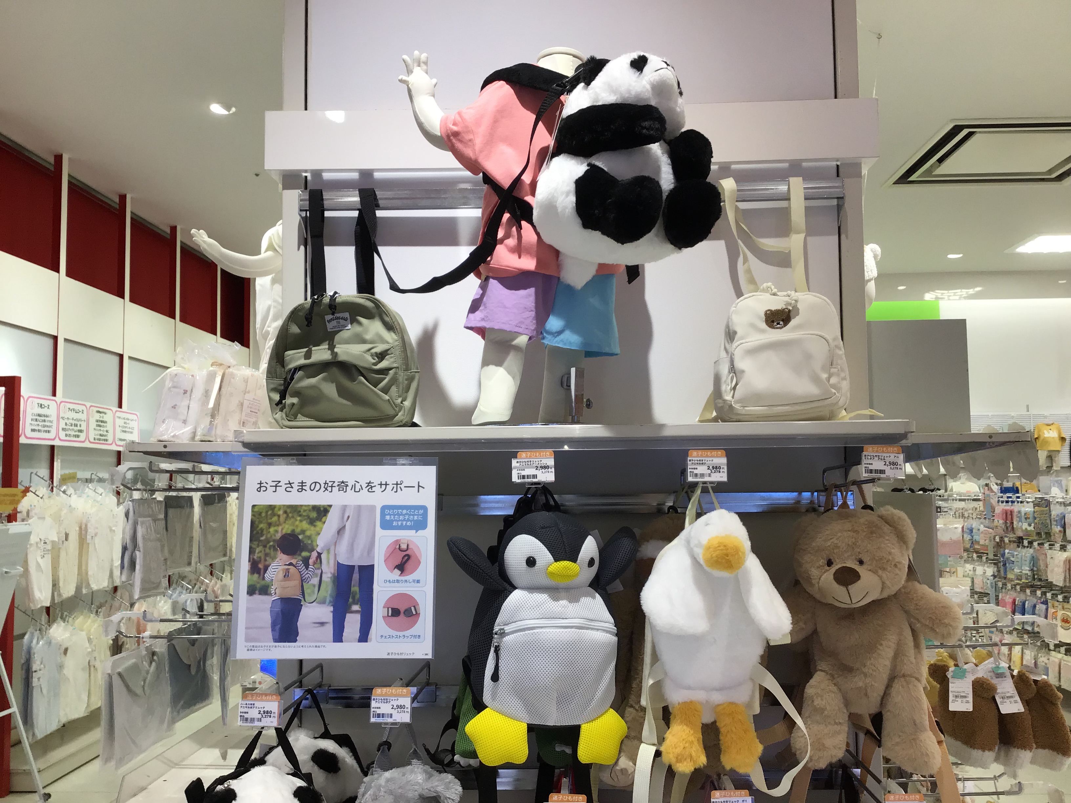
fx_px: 959
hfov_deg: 58.4
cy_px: 402
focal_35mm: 31
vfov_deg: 45.4
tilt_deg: +3.9
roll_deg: -0.3
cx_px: 536
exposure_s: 1/100
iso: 40
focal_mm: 3.3
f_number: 2.4
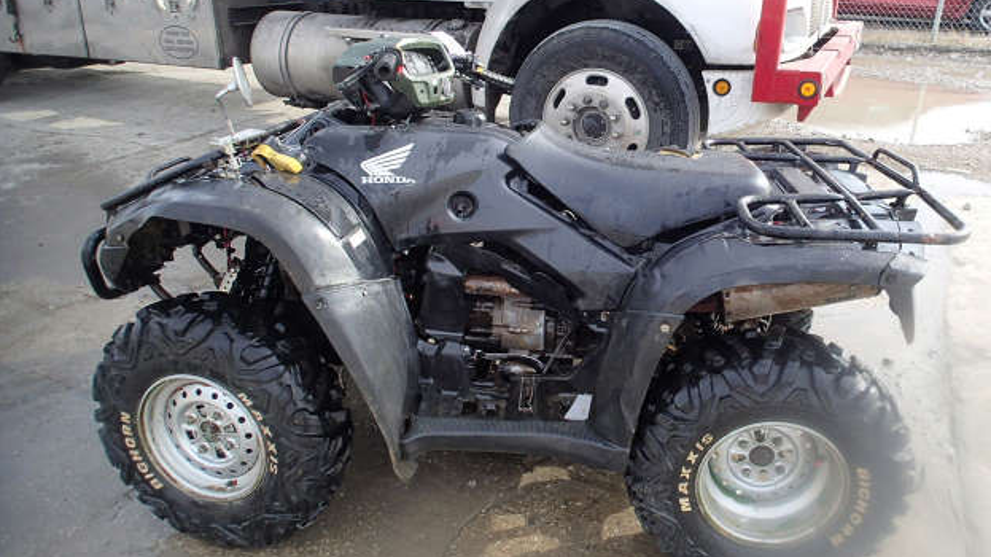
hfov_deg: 67.9
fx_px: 736
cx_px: 507
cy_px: 259
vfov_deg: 41.4
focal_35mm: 28
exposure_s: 1/320
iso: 100
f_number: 2.8
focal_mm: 4.5
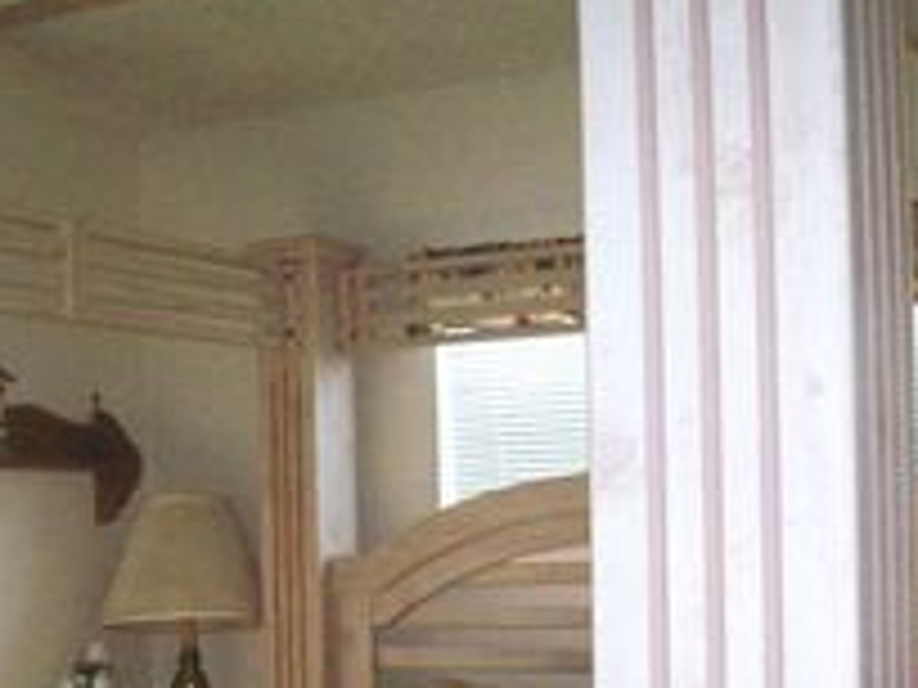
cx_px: 428
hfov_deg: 29.8
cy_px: 571
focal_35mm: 65
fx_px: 1724
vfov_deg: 22.2
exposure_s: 1/64
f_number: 2.7
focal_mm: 6
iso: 200
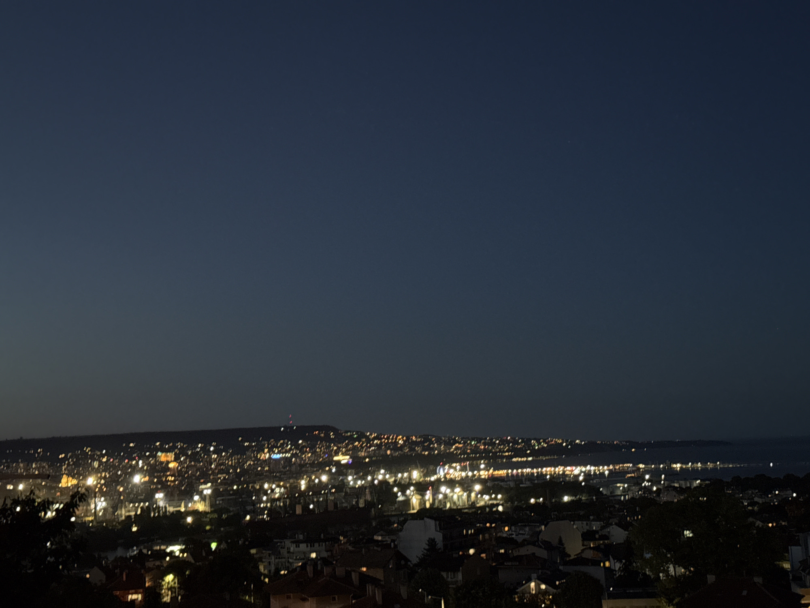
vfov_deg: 30.3
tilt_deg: +7.6
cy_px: 304
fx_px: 1123
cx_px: 405
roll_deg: +2.7
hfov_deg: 39.7
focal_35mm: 48
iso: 1250
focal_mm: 6.76
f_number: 1.78
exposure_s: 1/15
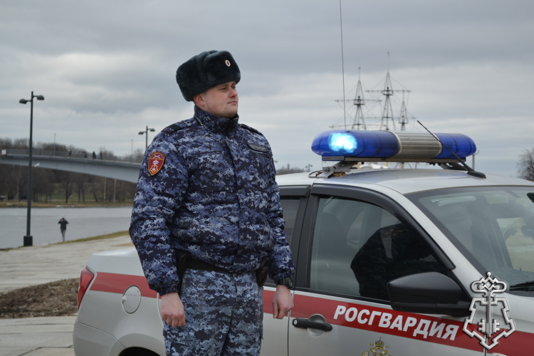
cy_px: 178
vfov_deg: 16.6
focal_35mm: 82
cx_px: 267
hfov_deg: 24.6
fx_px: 1224
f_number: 6.3
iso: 100
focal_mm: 55
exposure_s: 1/160
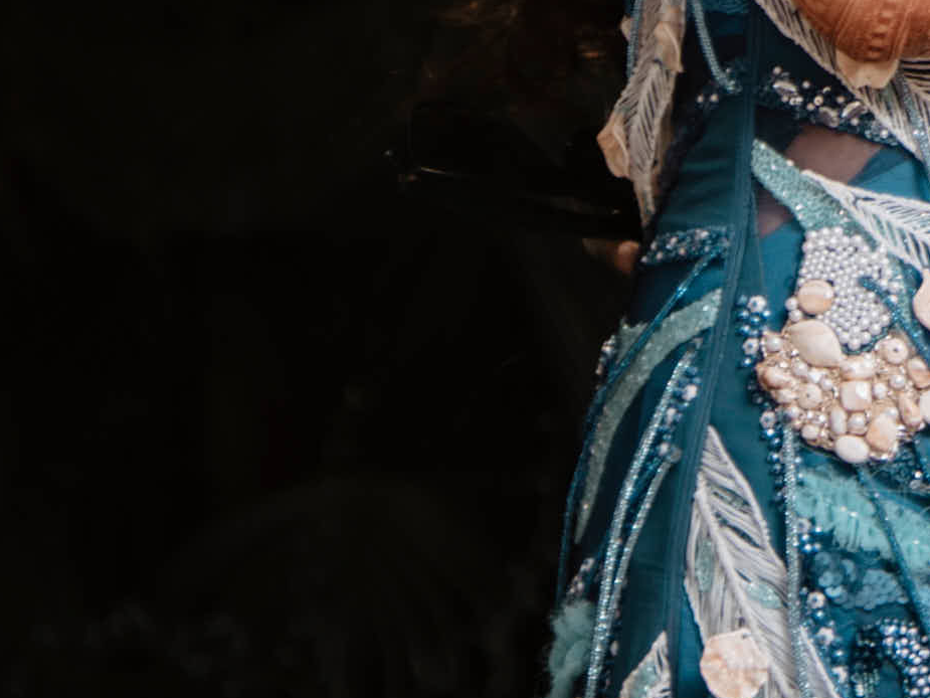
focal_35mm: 255
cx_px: 1491
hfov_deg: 7.6
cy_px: -1001
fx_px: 6852
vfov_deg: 5.6
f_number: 1.4
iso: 64
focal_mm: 35
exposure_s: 1/1250
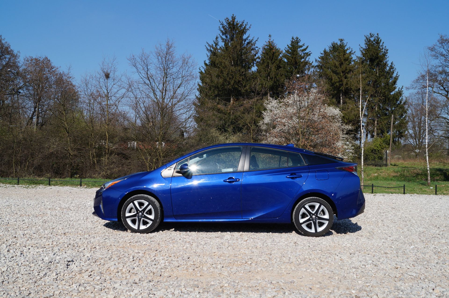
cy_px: 149
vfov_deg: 39.8
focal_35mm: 33
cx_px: 224
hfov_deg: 57.3
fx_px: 411
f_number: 13
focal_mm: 22
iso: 100
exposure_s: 1/160
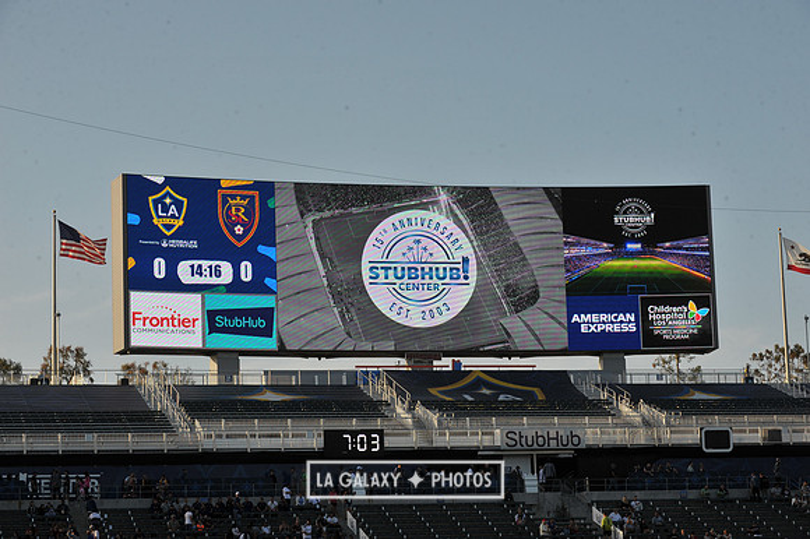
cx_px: 405
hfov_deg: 20.0
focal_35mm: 102
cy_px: 270
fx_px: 2294
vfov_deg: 13.4
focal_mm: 102
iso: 400
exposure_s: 1/500
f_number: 11
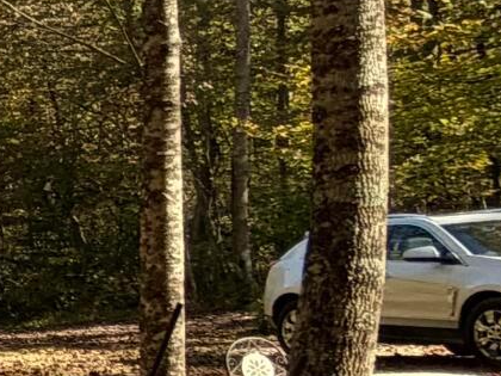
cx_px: -1070
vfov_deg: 14.7
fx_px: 1447
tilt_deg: -1.7
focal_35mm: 100
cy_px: 279
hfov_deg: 10.9
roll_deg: +1.2
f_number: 2.2
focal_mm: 2.22
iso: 64
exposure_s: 1/433
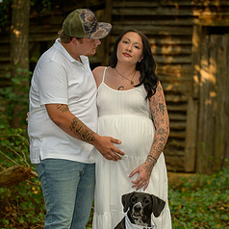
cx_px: 116
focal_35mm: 169
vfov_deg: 10.3
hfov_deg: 10.3
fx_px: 1265
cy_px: 165
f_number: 3.3
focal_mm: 105
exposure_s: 1/60
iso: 200
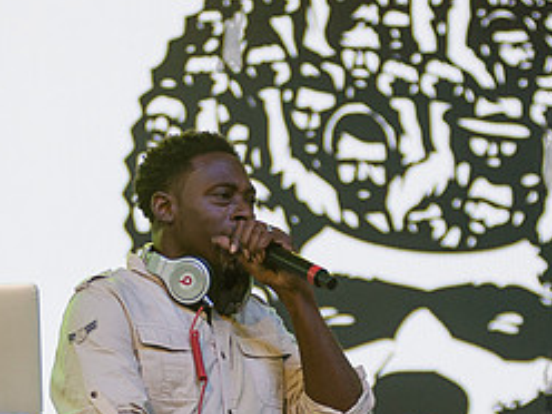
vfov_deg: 6.0
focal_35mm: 249
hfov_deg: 7.9
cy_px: 368
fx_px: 3971
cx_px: 200
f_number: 2.8
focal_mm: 80
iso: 500
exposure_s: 1/1000
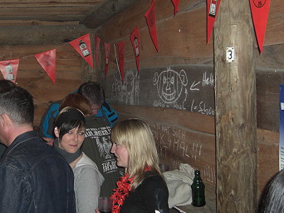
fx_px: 484
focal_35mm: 59
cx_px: 81
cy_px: 82
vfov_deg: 24.7
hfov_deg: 32.3
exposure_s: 1/60
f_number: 2.8
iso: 200
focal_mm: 7.9
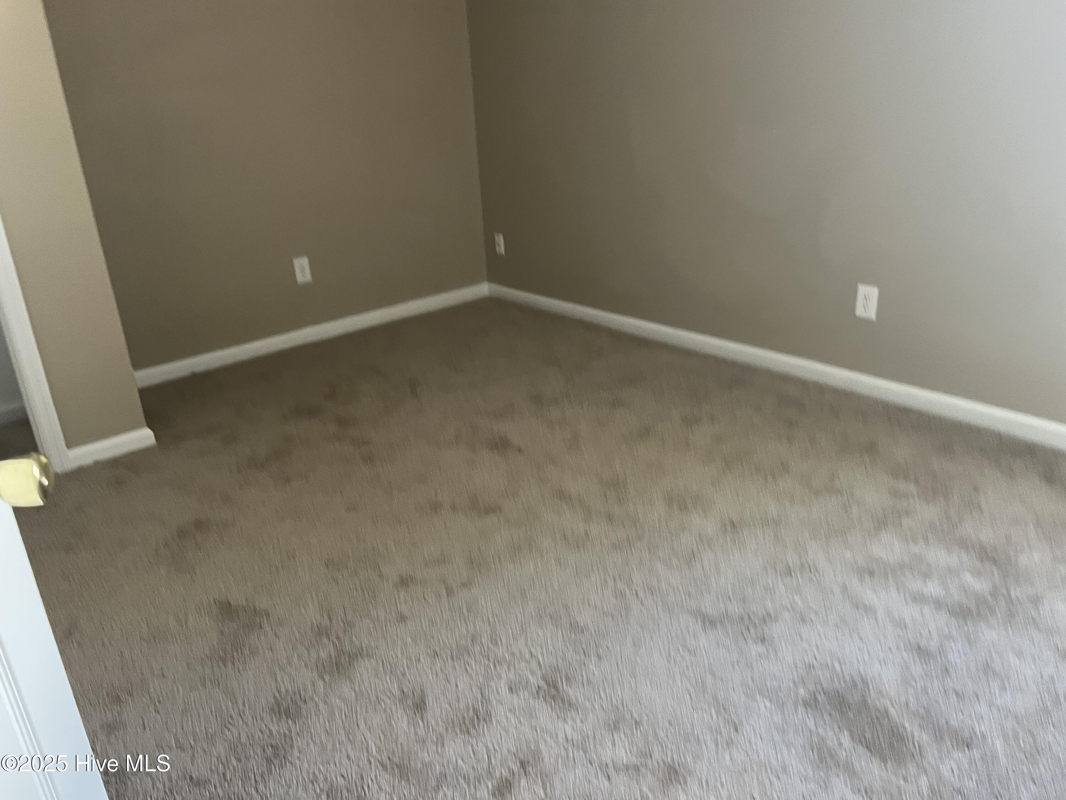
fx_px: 801
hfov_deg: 67.3
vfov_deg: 53.1
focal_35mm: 26
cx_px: 533
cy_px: 400
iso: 200
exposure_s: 1/60
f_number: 1.6
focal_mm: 5.1
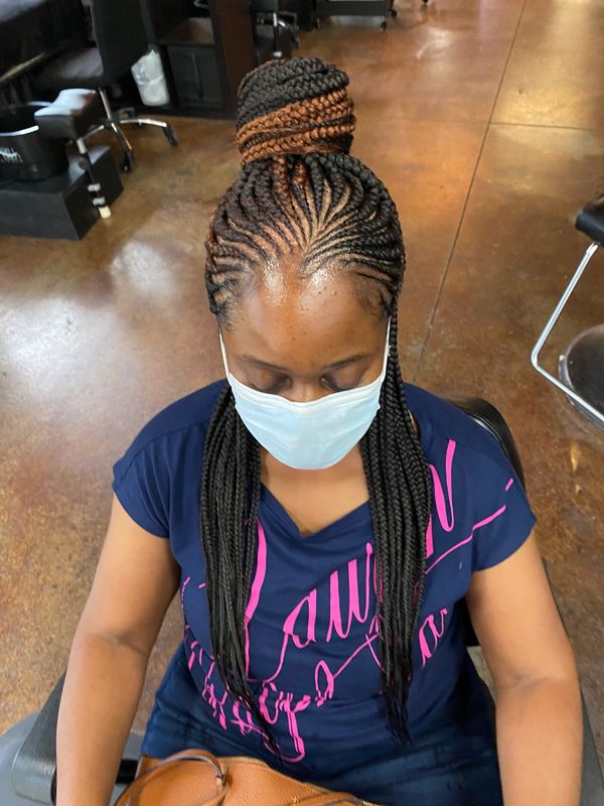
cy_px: 403
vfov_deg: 67.3
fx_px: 605
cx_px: 302
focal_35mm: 26
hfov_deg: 53.1
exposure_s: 1/60
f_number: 1.8
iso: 160
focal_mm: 4.25
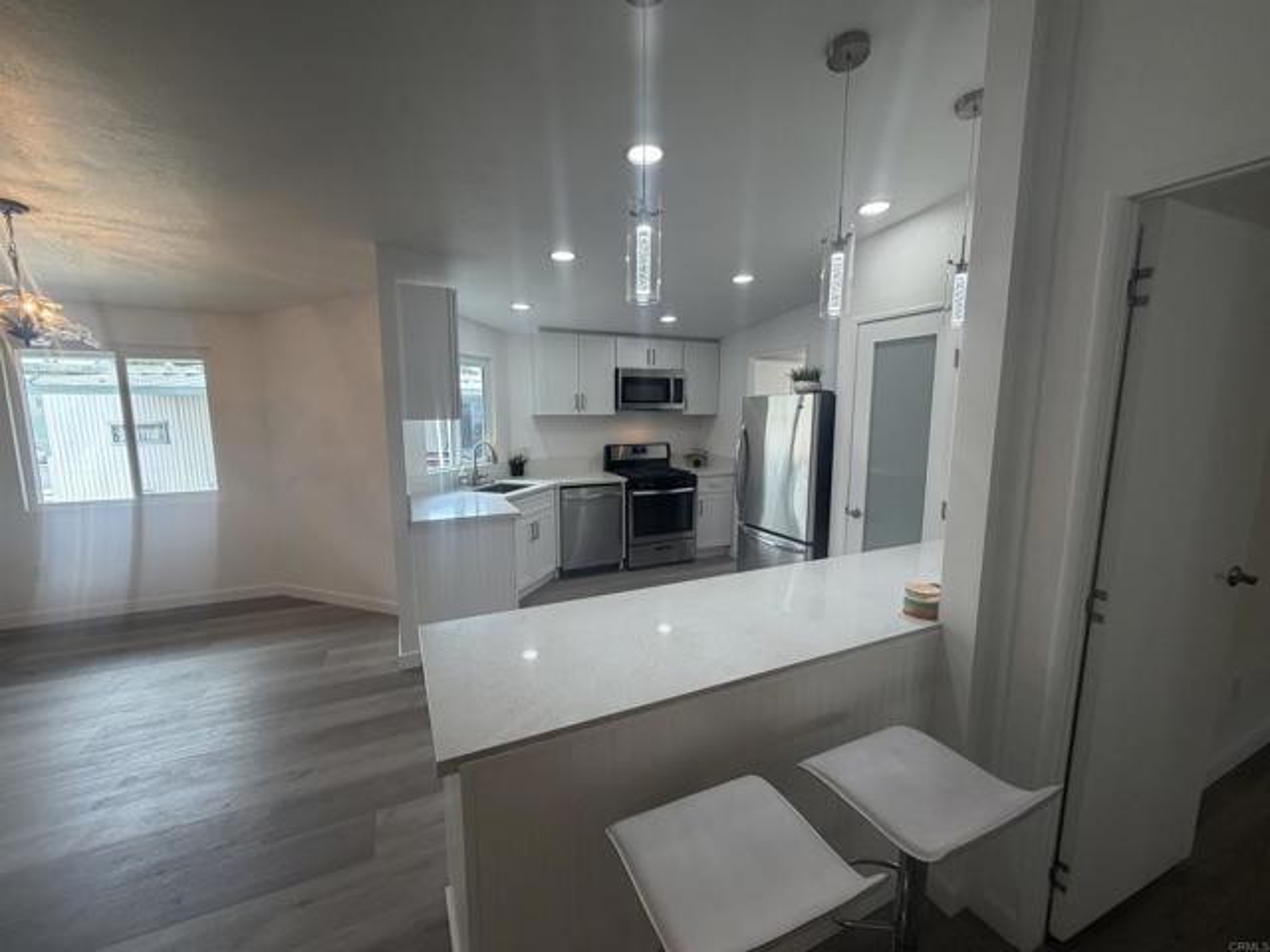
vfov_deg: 85.7
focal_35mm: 14
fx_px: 514
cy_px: 476
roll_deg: +0.0
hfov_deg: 102.1
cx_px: 635
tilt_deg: -8.2
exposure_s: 1/120
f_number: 2.2
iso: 160
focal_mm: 2.22
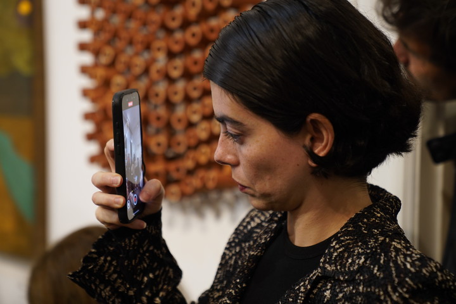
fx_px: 887
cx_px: 228
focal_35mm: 70
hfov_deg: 28.8
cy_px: 152
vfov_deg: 19.5
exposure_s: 1/125
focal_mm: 70
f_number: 2.8
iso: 1000
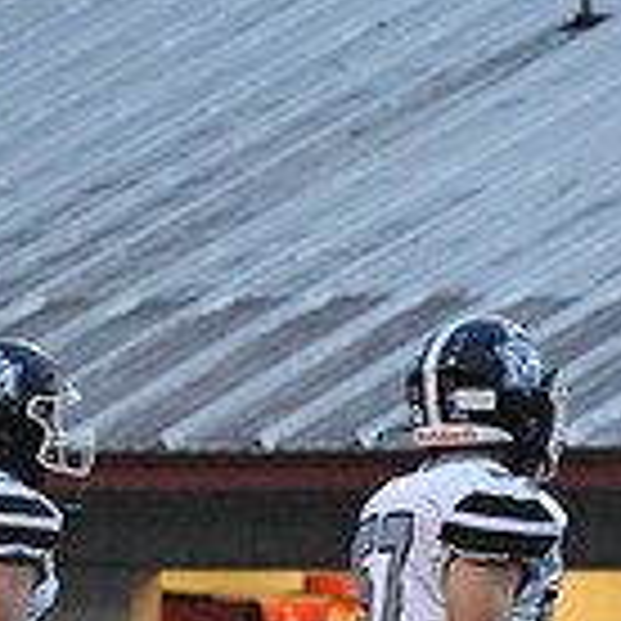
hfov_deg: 2.4
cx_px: -554
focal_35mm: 713
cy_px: 706
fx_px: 14471
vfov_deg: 2.5
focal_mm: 200
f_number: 7.1
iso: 6400
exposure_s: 1/250
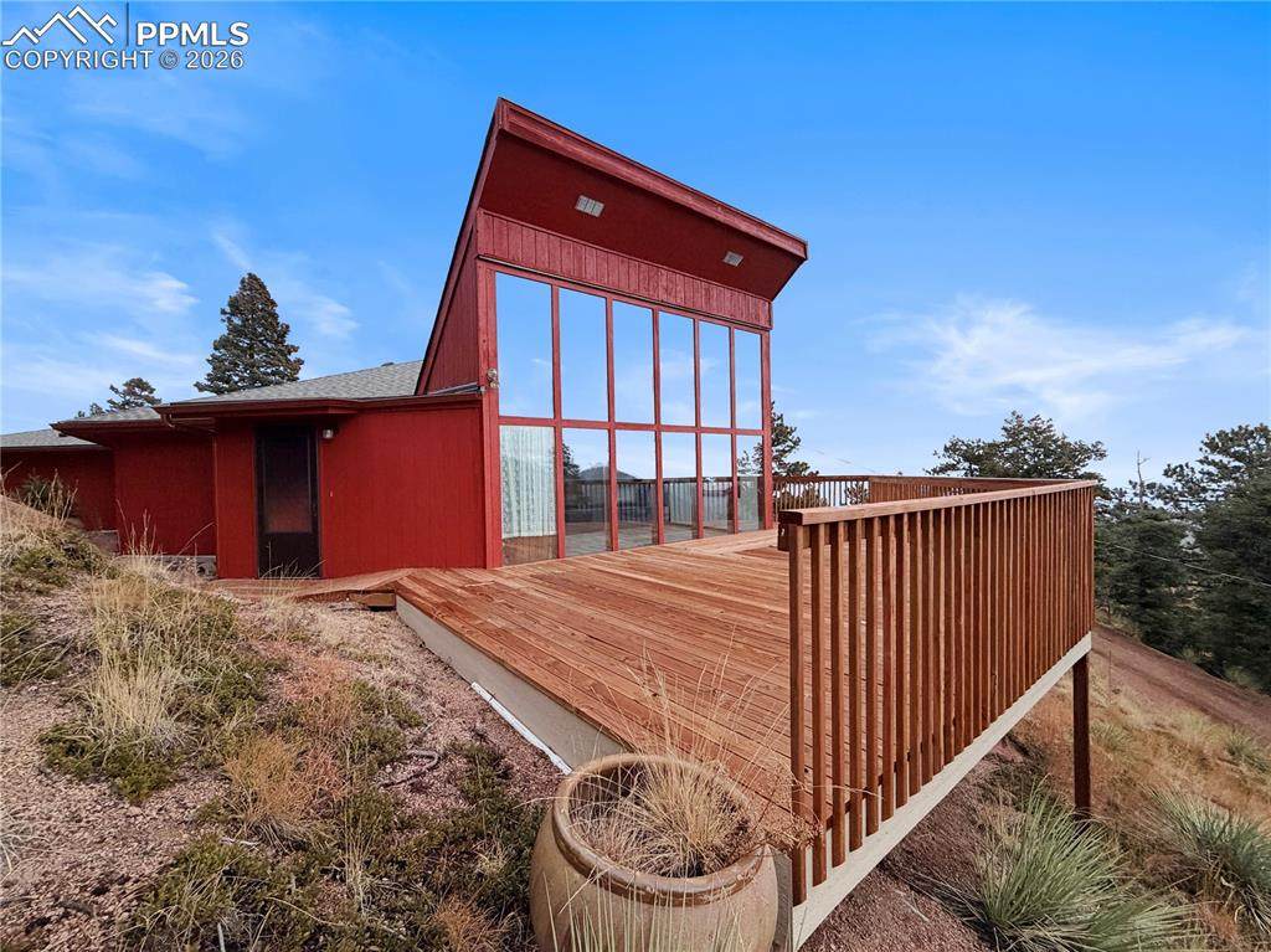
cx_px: 636
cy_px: 476
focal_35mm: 14
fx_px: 514
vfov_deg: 85.6
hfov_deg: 102.1
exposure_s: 1/60
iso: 320
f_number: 2.2
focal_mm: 2.22
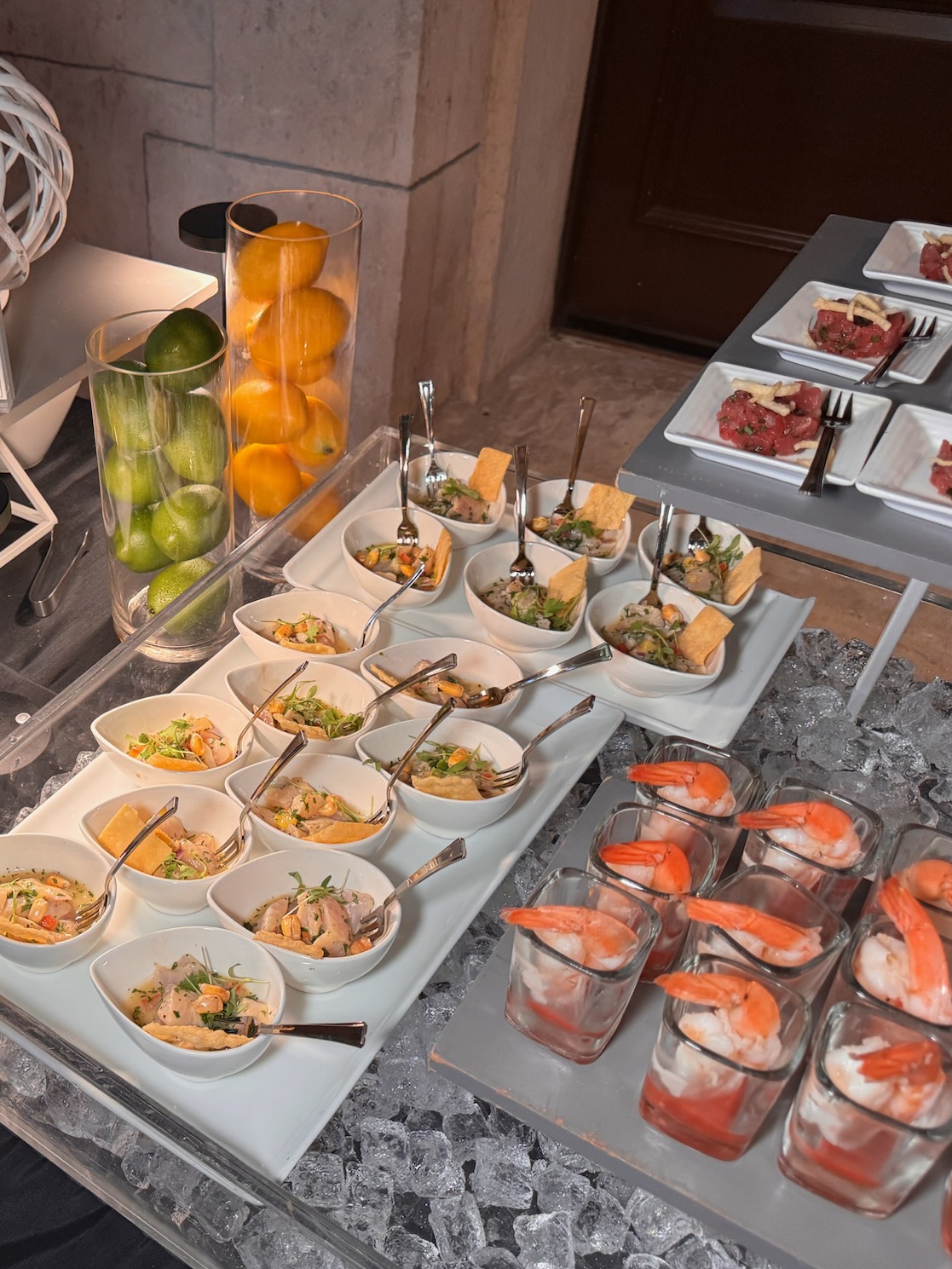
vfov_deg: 55.3
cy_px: 649
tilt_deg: -40.0
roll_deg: +3.0
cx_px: 177
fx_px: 1210
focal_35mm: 33
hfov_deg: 41.0
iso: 200
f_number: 1.78
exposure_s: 1/100
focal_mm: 6.76
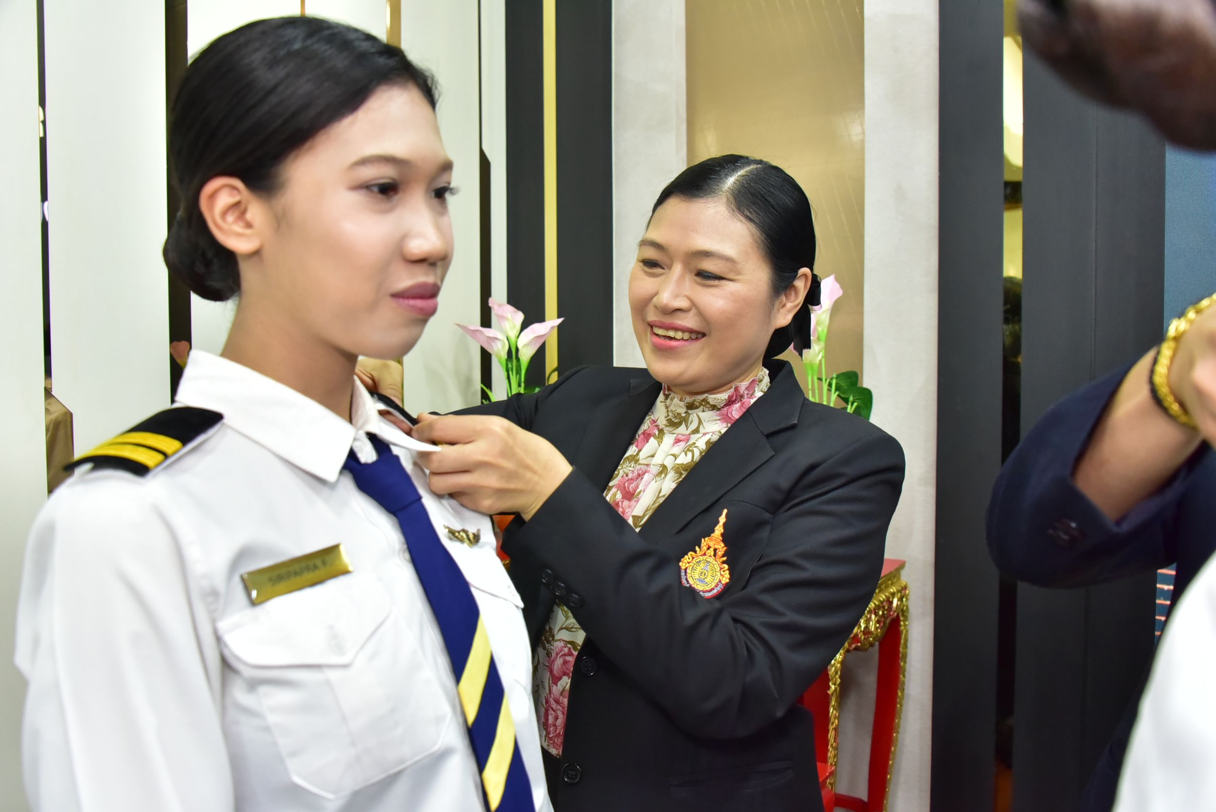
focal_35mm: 32
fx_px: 1081
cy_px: 406
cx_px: 608
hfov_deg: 58.7
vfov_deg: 41.2
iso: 4000
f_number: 5.6
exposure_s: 1/200
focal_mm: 32
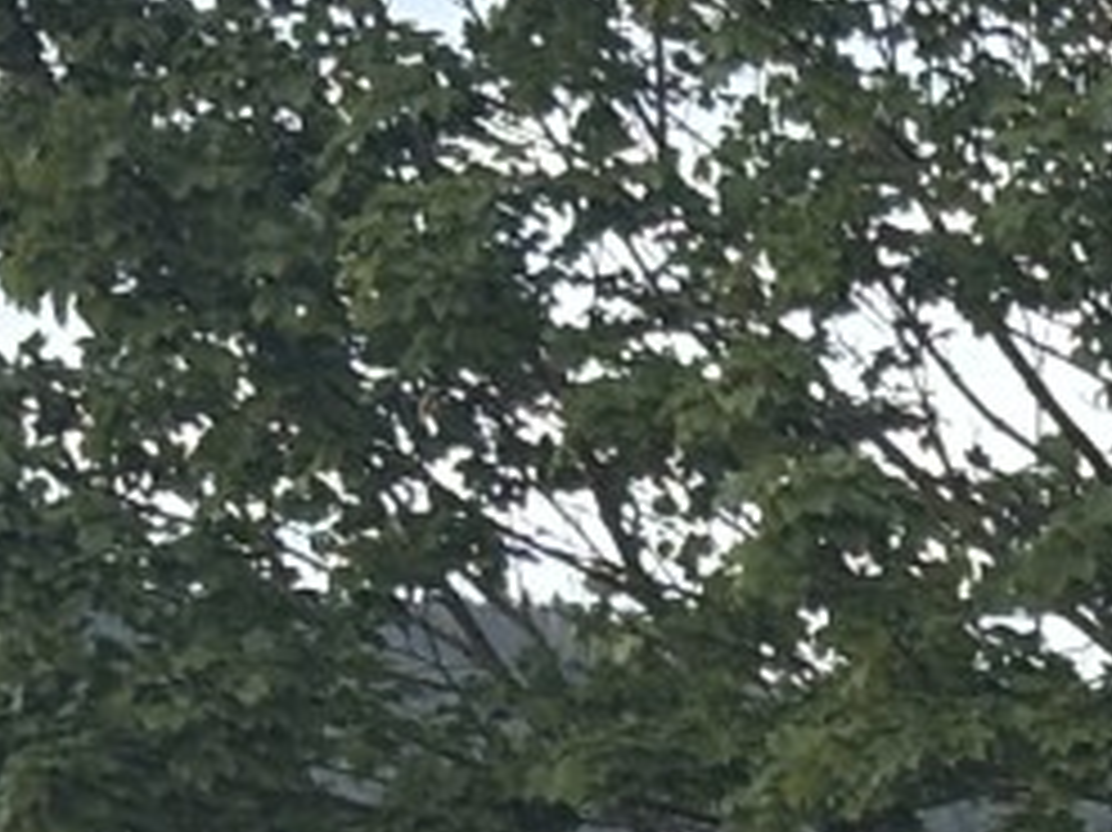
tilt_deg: -5.2
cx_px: 2868
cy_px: 2253
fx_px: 9729
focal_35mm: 303
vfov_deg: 4.7
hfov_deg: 6.2
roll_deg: -2.7
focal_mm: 5.96
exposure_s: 1/121
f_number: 1.6
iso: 50
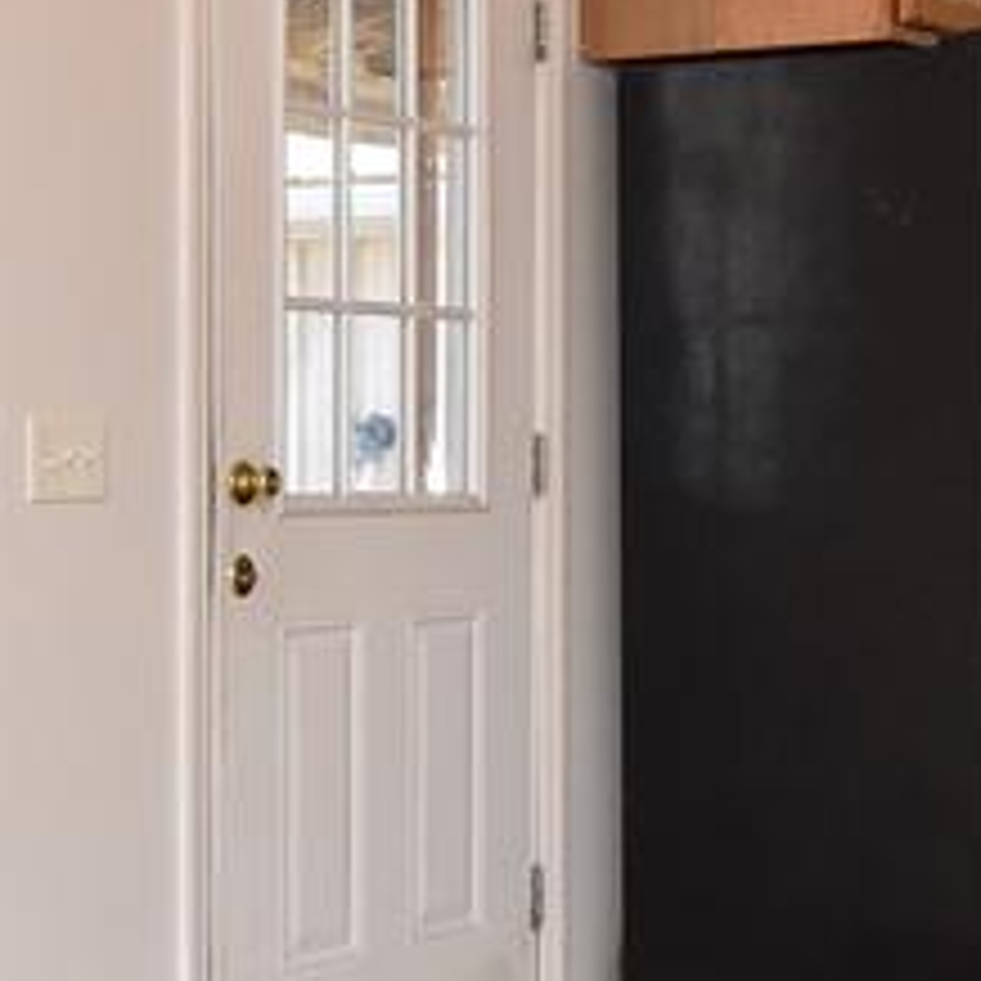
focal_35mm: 101
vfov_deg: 17.2
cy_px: 482
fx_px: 3238
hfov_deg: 17.2
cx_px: 644
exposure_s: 1/60
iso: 800
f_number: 7.1
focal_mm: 12
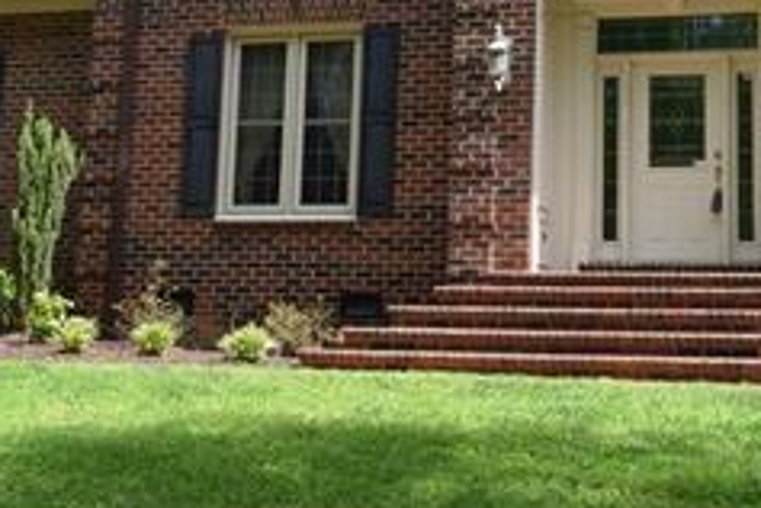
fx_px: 1543
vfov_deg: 18.4
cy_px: 45
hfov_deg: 27.6
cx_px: 478
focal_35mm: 73
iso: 280
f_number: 8
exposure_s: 1/250
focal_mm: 18
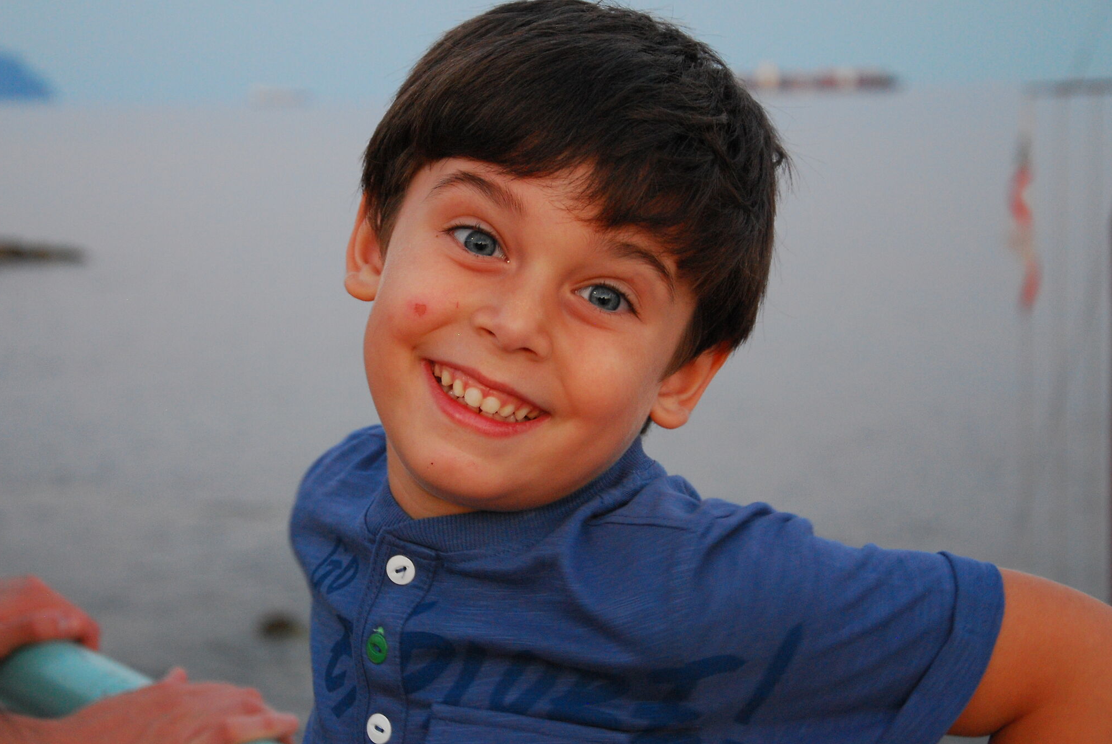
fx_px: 2660
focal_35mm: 86
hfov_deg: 23.6
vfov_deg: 15.9
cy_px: 356
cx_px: 534
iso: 800
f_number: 5
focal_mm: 48
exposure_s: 1/30
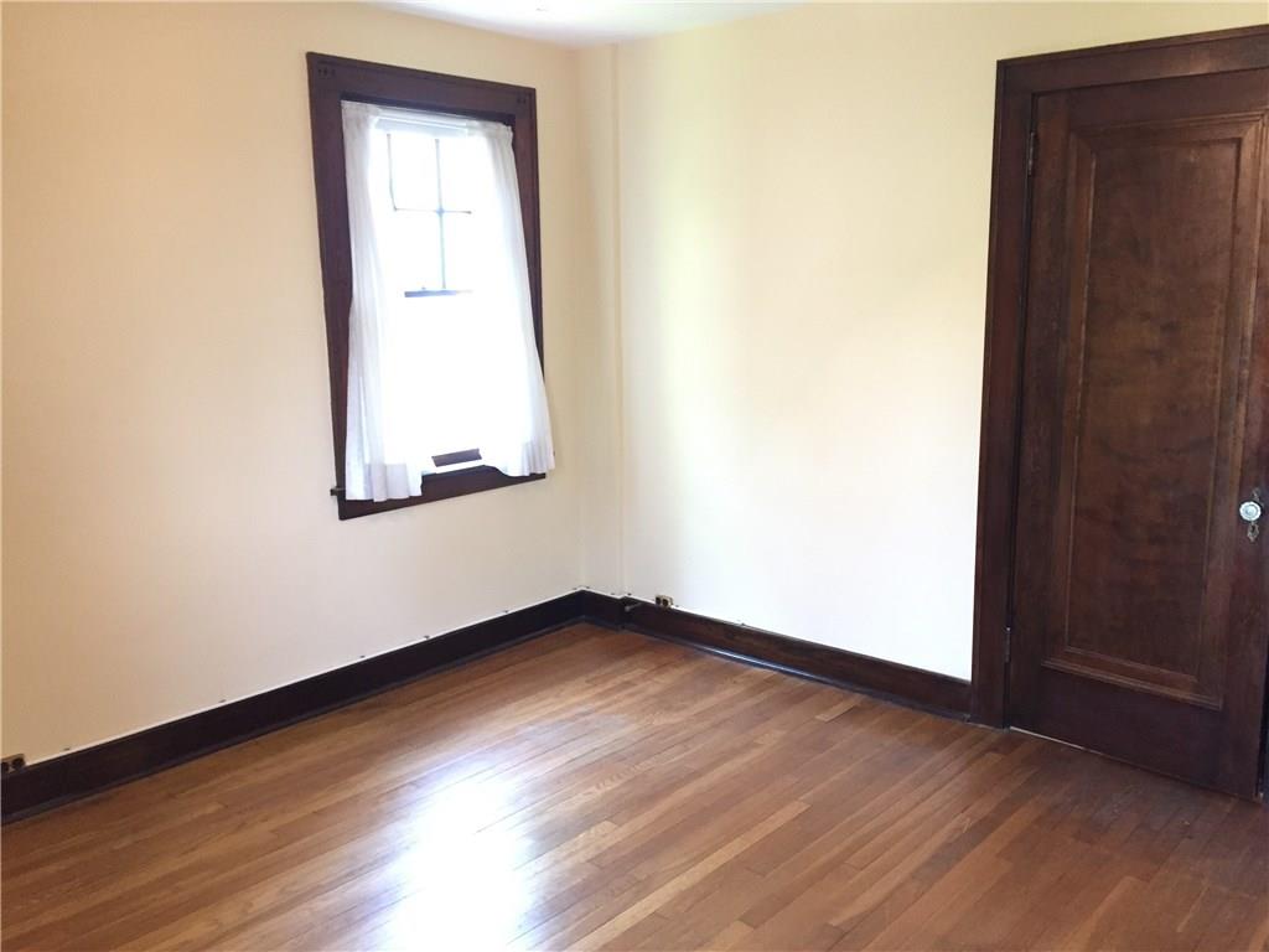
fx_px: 1063
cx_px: 634
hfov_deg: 61.7
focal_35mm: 29
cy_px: 476
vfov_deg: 48.2
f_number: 2.2
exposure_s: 1/20
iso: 250
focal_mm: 4.15
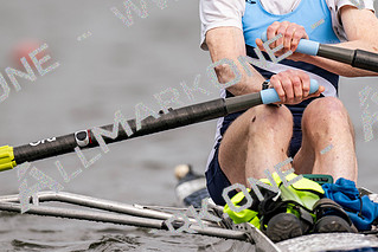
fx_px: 11460
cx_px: 257
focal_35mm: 1091
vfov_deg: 1.3
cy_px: 30
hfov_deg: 1.9
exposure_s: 1/2500
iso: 180
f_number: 4
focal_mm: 600
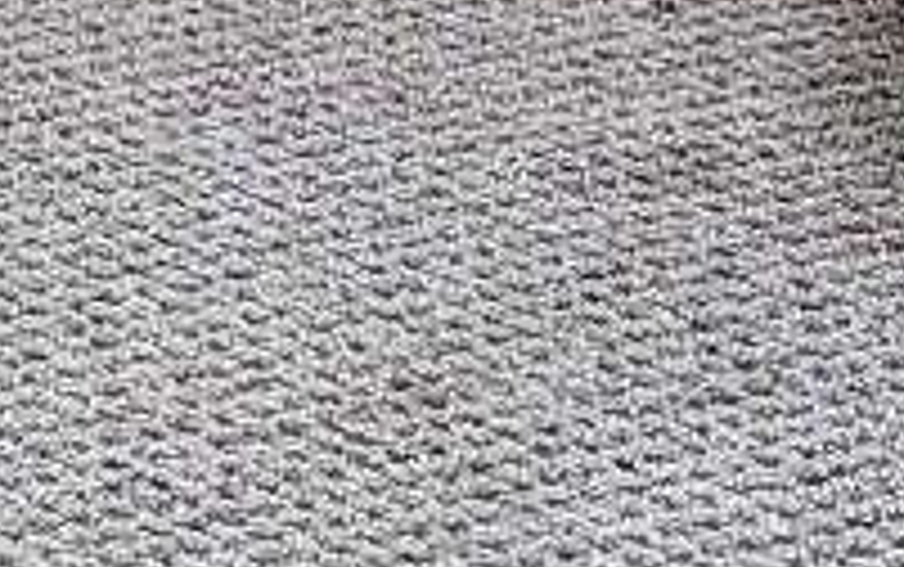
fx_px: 6238
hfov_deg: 7.3
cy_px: -2048
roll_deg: +0.2
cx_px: -1916
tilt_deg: -10.3
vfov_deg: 4.6
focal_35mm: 253
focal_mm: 6.76
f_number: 1.78
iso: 250
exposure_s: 1/60
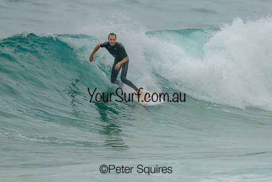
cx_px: 187
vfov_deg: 1.3
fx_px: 8317
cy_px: 66
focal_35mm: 1101
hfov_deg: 1.9
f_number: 6.3
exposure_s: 1/3200
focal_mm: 800
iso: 1000
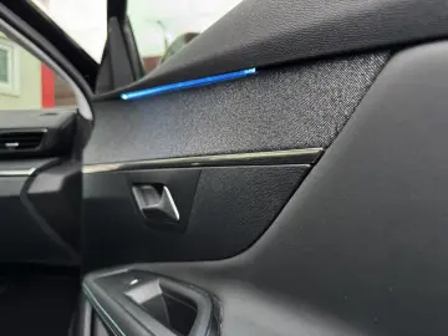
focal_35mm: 24
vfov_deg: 56.8
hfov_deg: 71.6
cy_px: 168
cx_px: 224
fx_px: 311
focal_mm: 6.76
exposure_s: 1/60
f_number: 1.78
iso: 250
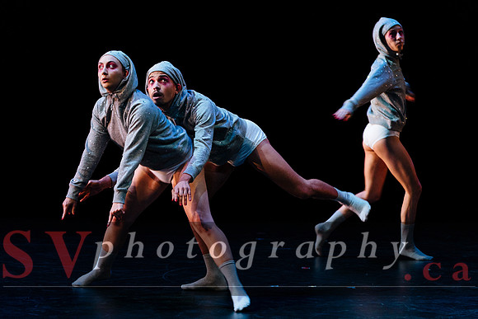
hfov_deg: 14.0
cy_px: 147
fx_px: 1946
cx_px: 236
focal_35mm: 147
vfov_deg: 9.4
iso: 1600
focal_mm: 125
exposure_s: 1/200
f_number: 2.8
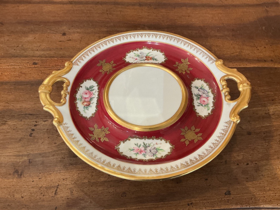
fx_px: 235
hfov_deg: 61.7
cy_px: 105
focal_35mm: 29
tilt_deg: -58.3
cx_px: 140
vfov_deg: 48.2
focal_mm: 3
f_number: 1.8
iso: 160
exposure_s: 1/60
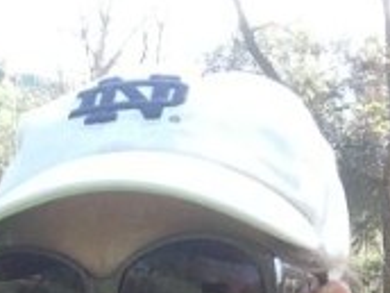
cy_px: 409
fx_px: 1307
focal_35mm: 116
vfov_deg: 12.3
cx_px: -5
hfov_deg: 16.6
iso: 32
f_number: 2.4
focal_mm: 2.18
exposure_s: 1/201
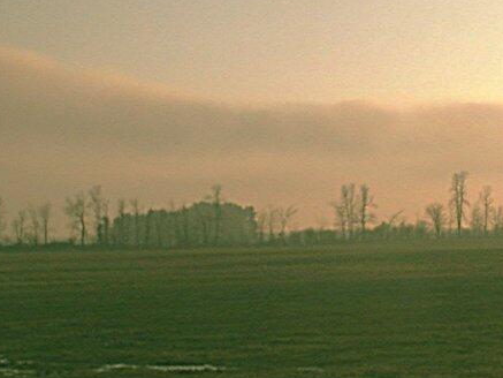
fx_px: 1395
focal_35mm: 96
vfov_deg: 15.4
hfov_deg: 20.0
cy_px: 124
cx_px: 470
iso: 64
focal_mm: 8.65
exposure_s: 1/90
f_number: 8
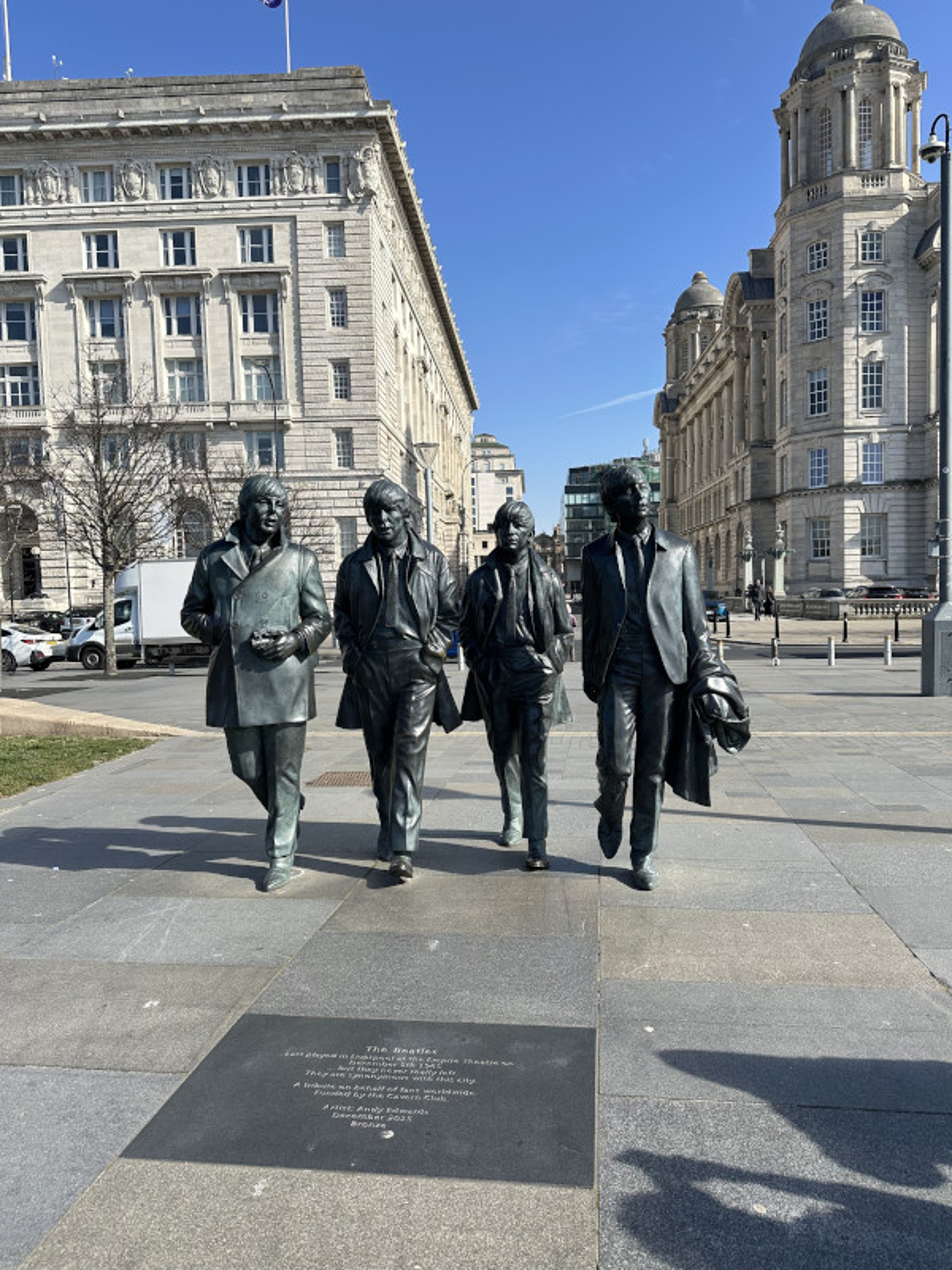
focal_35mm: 24
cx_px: 476
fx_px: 880
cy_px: 635
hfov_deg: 56.8
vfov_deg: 71.6
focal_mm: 6.86
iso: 80
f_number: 1.78
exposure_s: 1/3472
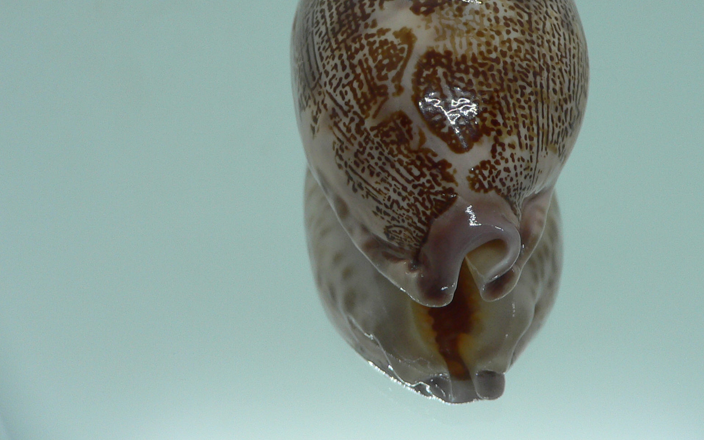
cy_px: 127
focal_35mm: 48
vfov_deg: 26.6
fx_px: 921
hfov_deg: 41.5
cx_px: 448
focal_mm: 4.6
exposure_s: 1/60
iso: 80
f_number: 2.8
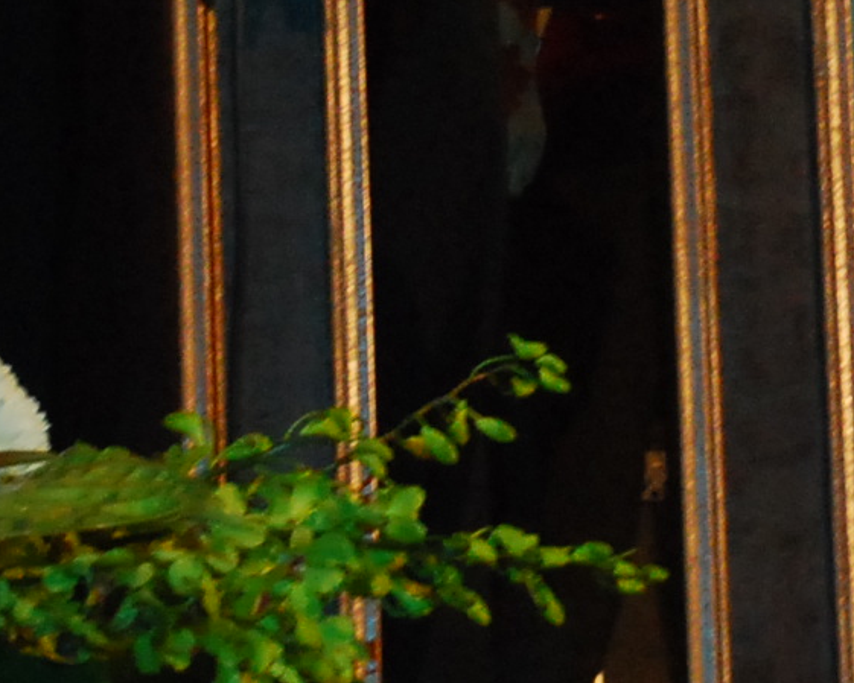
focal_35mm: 364
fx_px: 9202
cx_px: 723
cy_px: -412
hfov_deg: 5.3
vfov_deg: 4.2
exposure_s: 1/30
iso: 1000
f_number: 5.6
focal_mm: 50
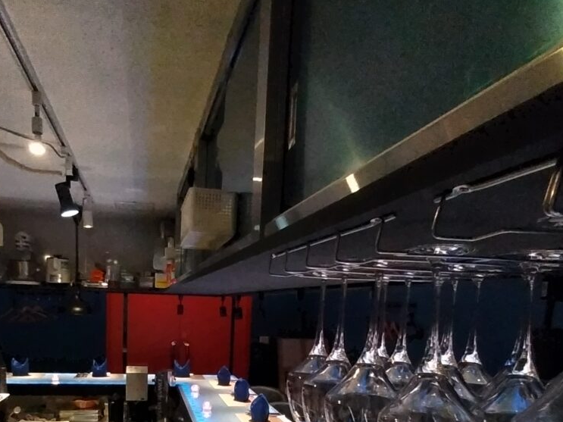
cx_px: 233
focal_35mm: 31
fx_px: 504
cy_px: 358
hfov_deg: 58.0
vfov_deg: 42.6
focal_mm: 1.6
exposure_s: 1/40
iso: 688
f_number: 2.4
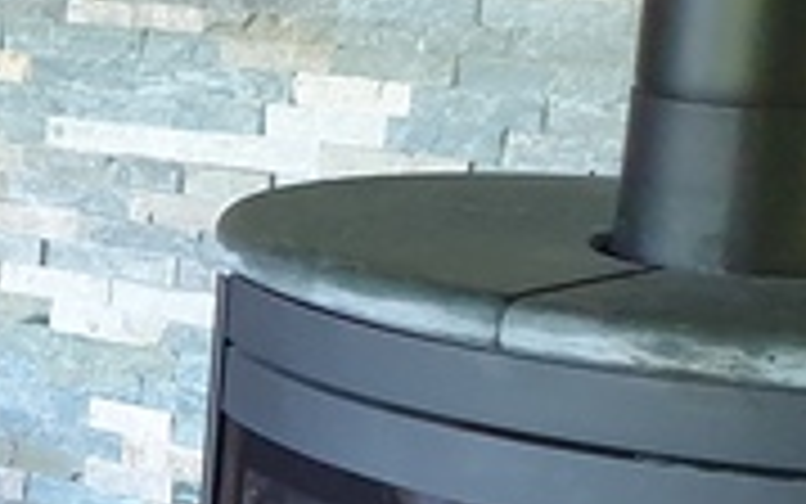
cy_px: 662
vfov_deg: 8.4
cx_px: -1085
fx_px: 3384
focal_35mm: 154
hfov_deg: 11.4
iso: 250
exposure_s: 1/29
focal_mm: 4.3
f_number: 2.4
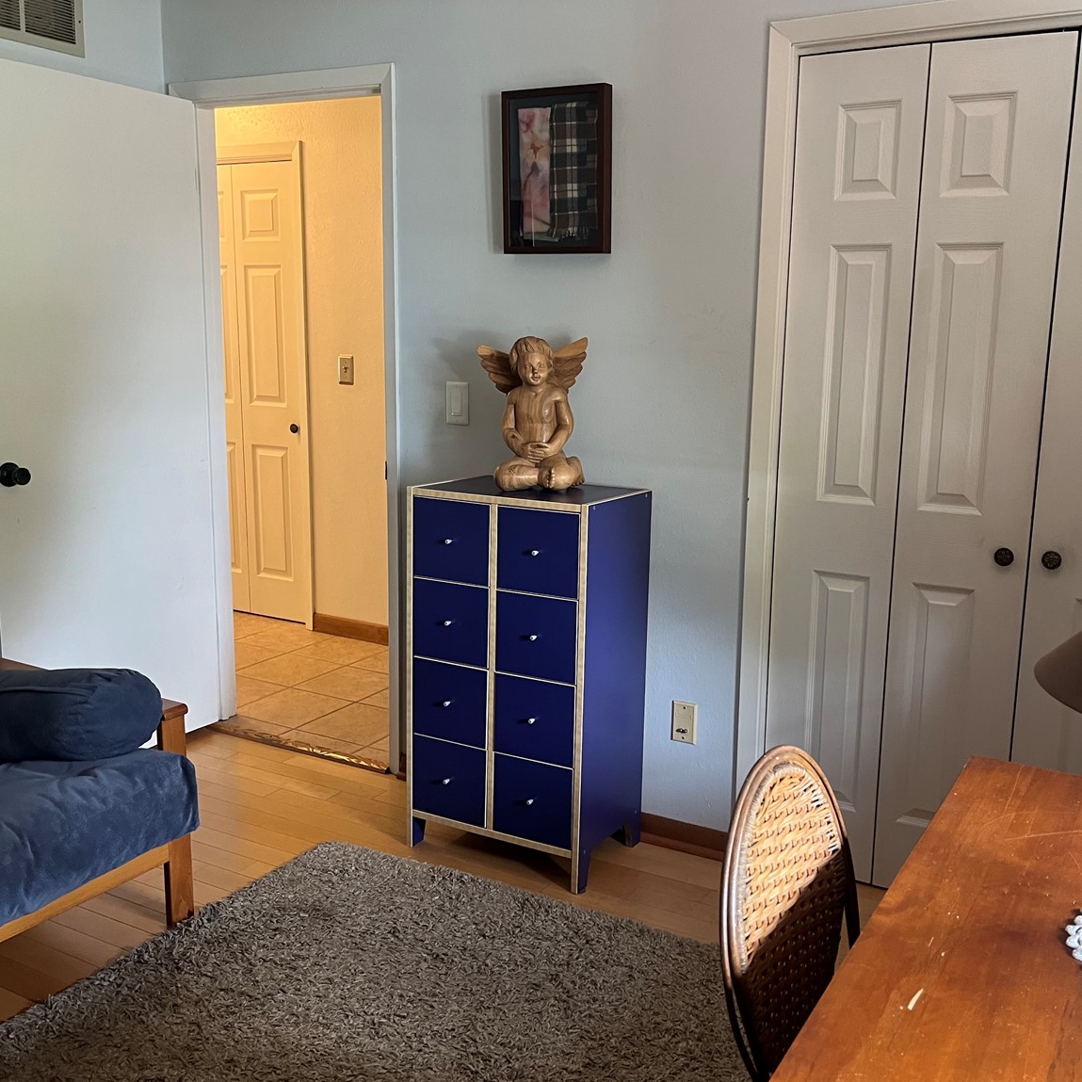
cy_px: 539
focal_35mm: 32
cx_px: 591
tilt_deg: -7.8
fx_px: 1132
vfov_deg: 51.1
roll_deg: -0.5
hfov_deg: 51.0
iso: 160
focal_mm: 5.1
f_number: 1.6
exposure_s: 1/60
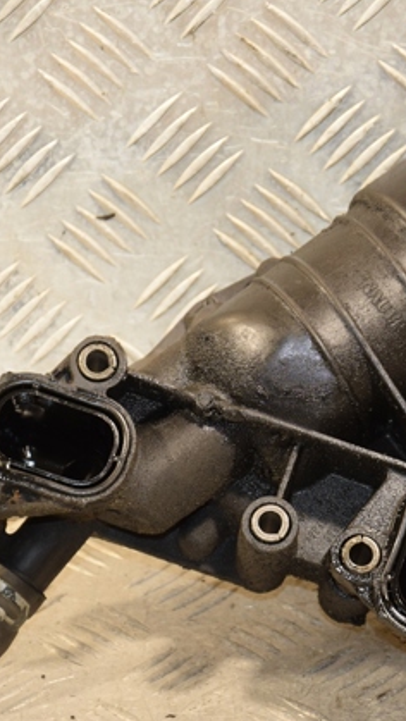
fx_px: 3671
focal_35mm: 192
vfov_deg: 11.2
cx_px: 256
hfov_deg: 6.3
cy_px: 358
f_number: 5.3
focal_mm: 80
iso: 800
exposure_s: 1/80
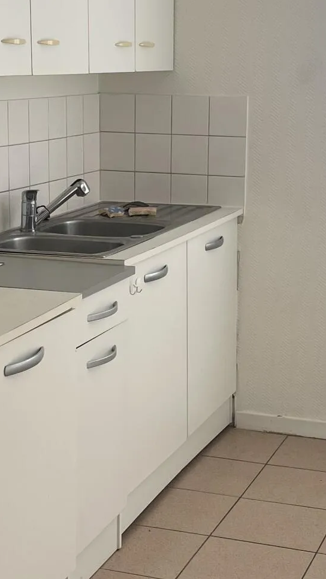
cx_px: 180
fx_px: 1152
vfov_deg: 28.2
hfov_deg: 16.1
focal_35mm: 75
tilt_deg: -10.6
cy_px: 268
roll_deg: -1.1
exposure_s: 1/483
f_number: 1.6
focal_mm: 4.2
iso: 32
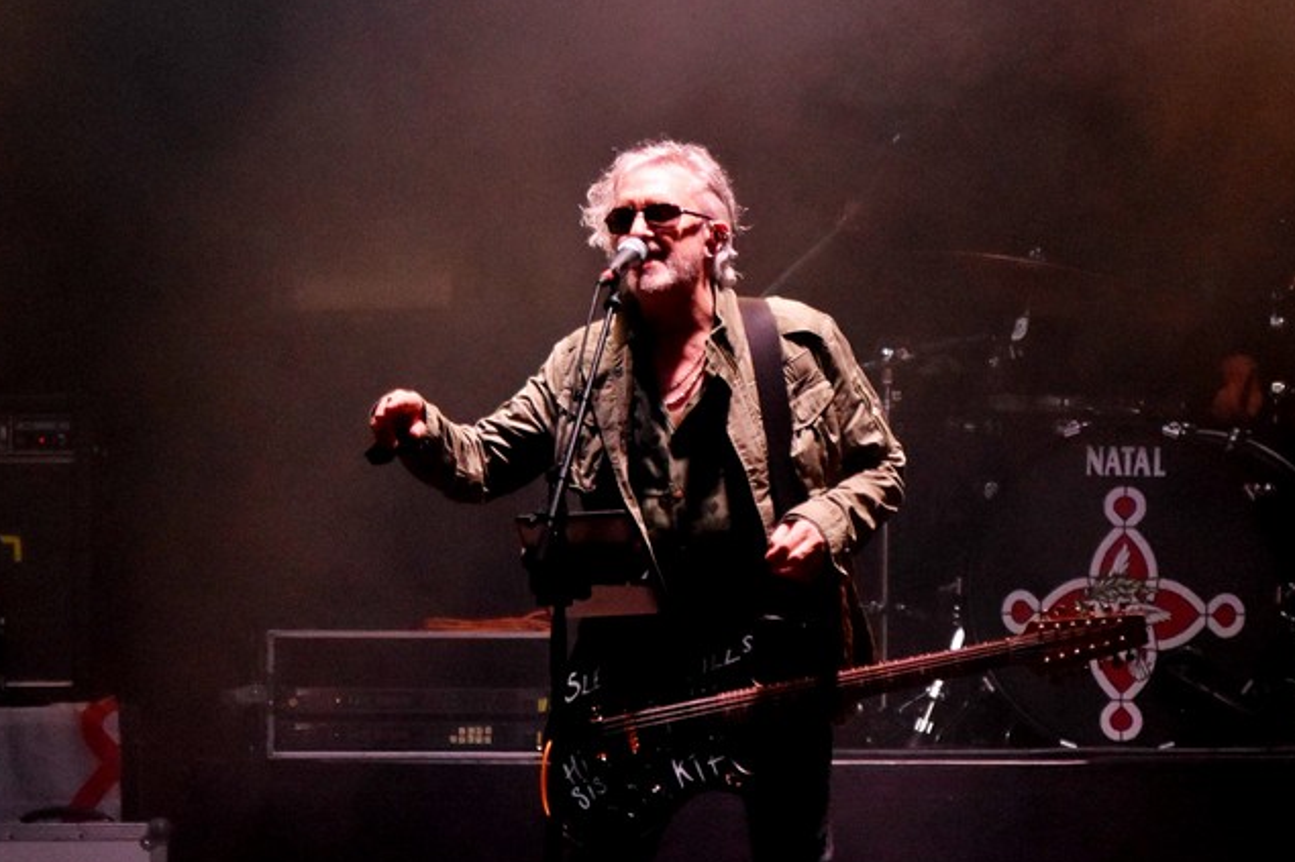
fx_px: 14276
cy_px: 399
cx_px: 738
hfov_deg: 5.2
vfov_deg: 3.5
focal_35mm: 397
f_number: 2.8
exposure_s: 1/1250
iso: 2500
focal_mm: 140
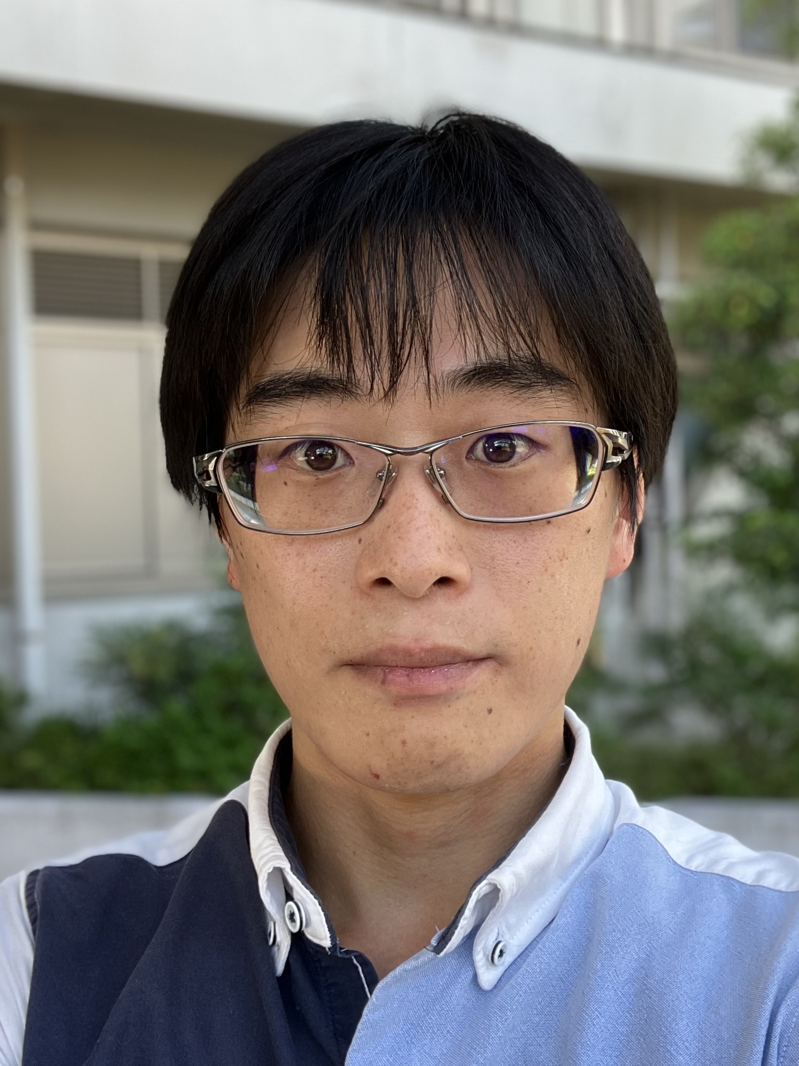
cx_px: 400
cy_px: 533
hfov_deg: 44.1
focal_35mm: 32
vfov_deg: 56.8
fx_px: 985
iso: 32
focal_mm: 2.87
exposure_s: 1/121
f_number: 2.2
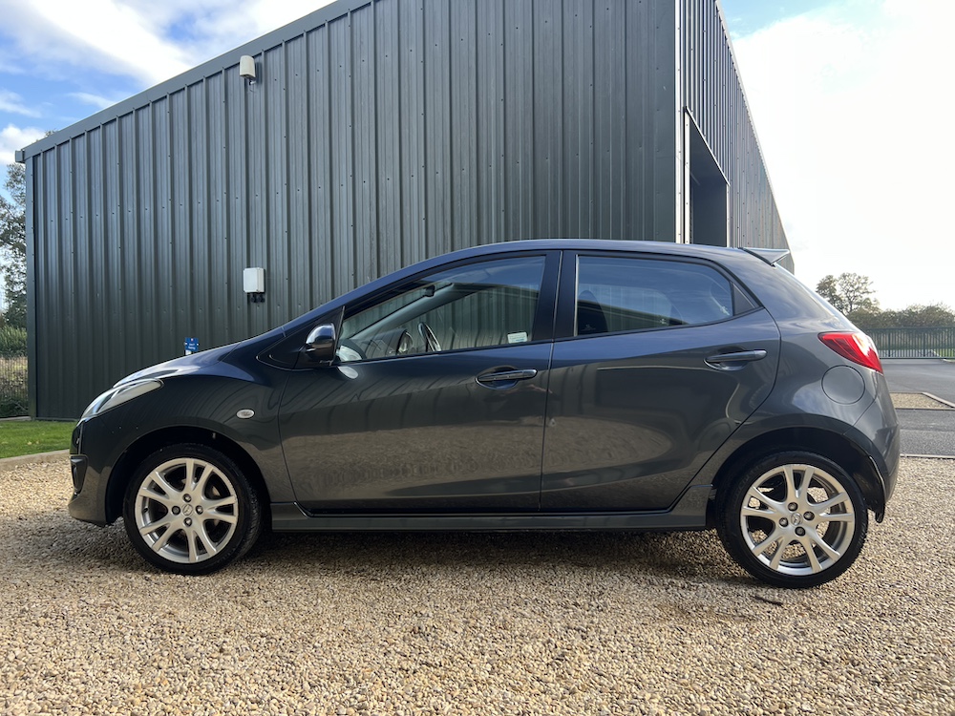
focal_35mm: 26
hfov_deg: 67.3
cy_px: 358
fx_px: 717
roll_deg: +0.7
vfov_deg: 53.1
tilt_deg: -0.4
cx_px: 478
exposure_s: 1/307
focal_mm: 5.7
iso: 50
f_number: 1.5
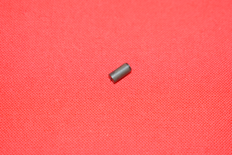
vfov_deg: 16.6
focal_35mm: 82
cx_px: 116
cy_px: 78
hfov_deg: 24.6
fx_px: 532
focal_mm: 55
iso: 1600
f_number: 5.6
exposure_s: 1/80
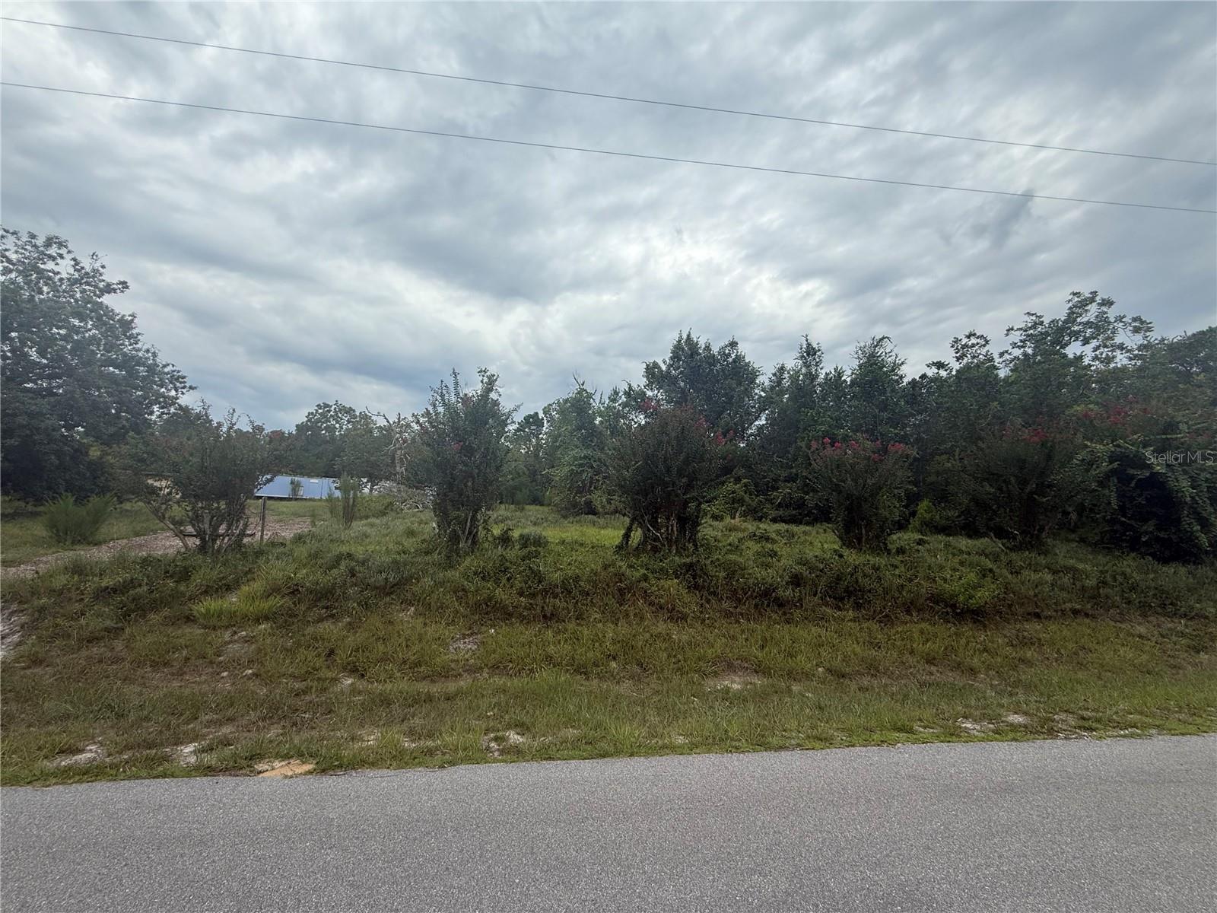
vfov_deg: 85.7
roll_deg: -2.1
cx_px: 608
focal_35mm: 14
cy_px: 456
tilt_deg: +9.0
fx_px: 492
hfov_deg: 102.1
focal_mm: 2.22
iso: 50
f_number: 2.2
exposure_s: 1/1339
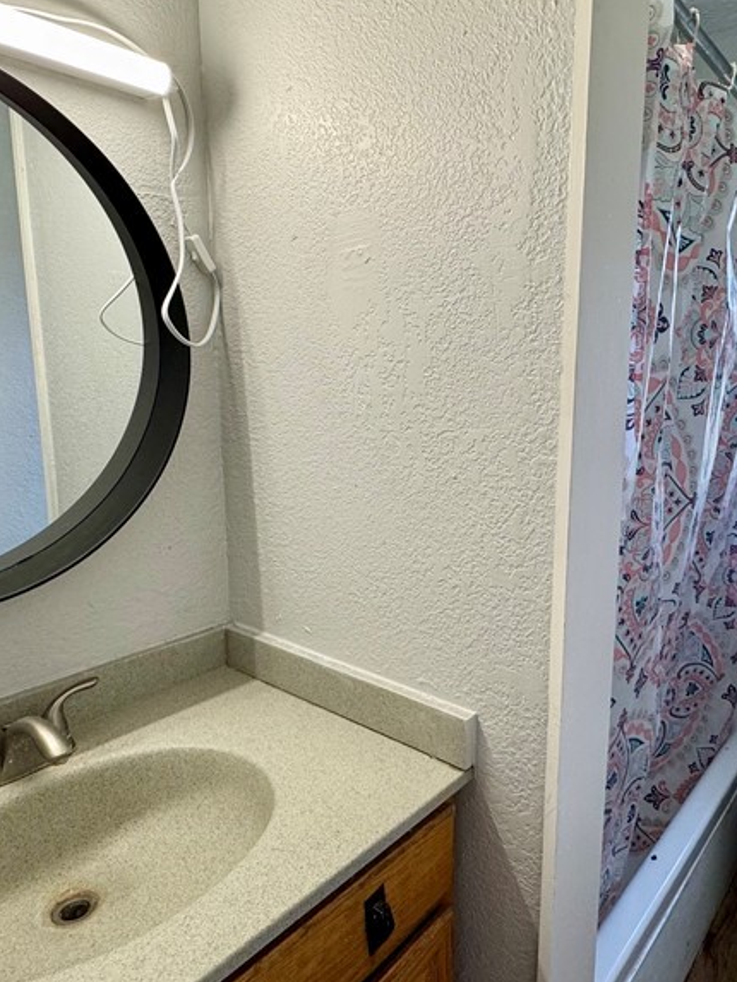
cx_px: 463
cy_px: 488
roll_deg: -1.4
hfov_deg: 54.3
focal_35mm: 25
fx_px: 709
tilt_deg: -11.0
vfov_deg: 69.4
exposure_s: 1/120
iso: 200
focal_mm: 2.22
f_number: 2.2
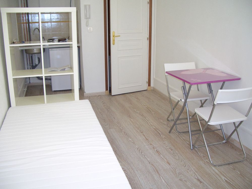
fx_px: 255
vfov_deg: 40.7
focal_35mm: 35
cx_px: 126
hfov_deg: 52.6
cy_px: 94
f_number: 2.6
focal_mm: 5.8
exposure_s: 1/100
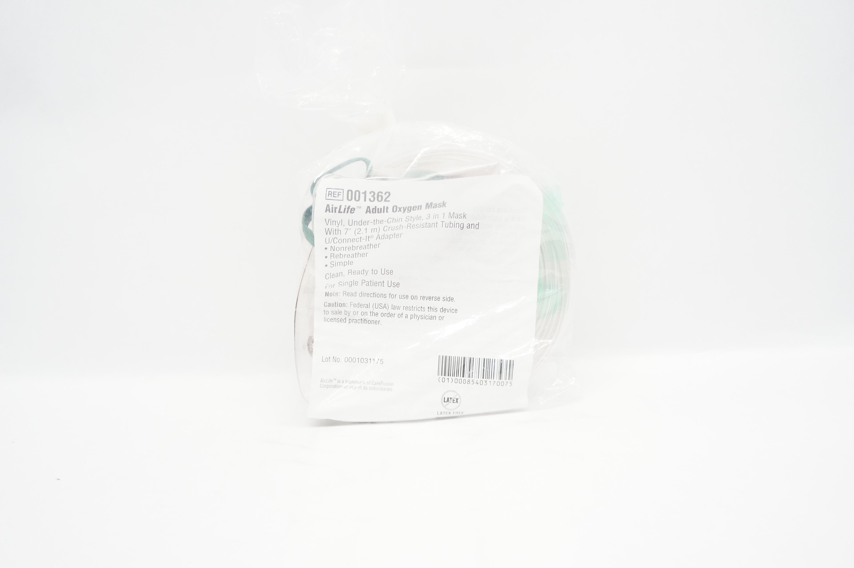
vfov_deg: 47.8
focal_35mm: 27
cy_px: 284
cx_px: 427
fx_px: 640
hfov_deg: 67.4
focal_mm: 18
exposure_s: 1/125
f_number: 4
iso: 800
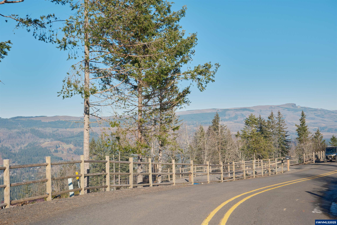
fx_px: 384
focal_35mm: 41
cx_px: 168
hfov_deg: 47.4
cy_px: 112
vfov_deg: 32.6
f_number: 7.1
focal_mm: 27.5
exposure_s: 1/340
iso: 125
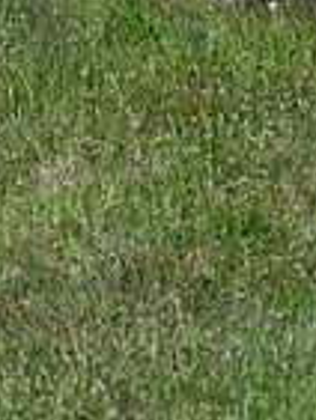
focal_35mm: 1702
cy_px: 5
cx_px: 684
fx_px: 20685
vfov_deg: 1.2
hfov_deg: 0.9
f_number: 5
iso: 500
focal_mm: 400
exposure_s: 1/5000
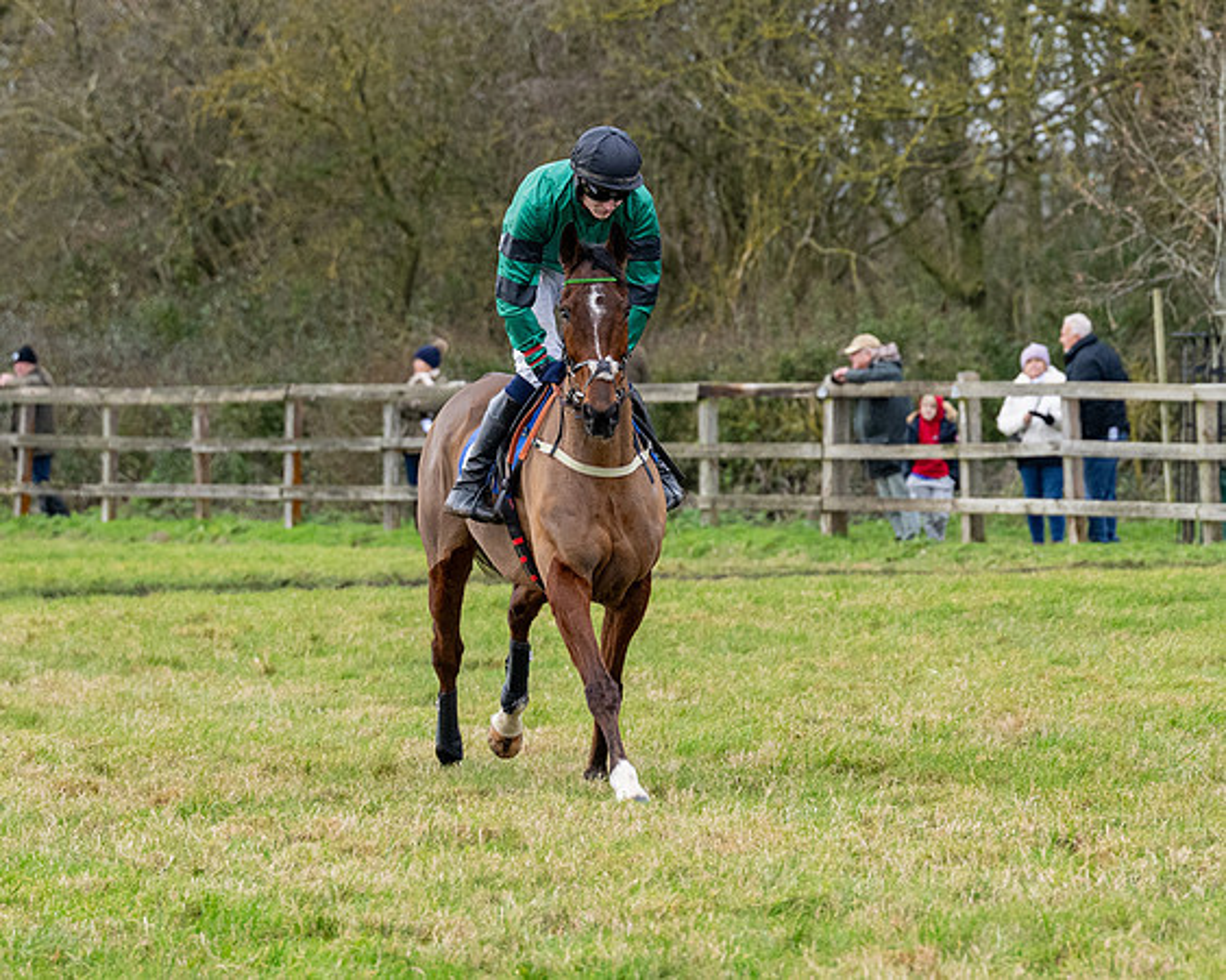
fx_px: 10586
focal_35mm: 292
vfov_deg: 5.3
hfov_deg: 6.6
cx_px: 682
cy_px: 350
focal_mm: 120
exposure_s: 1/500
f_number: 4
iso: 800
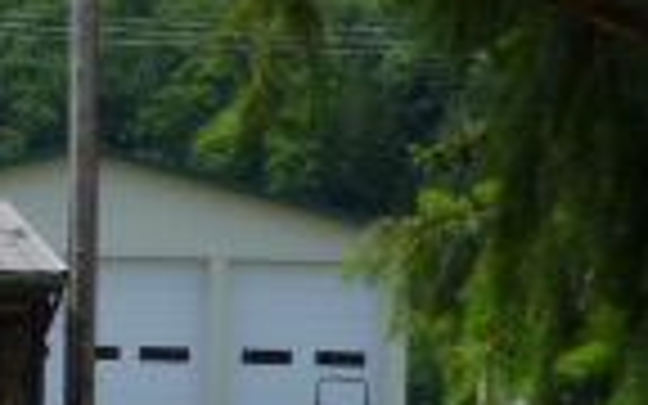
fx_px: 5510
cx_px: -738
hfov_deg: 6.5
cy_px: 202
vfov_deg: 4.2
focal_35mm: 312
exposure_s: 1/500
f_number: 4.9
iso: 100
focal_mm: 11.7
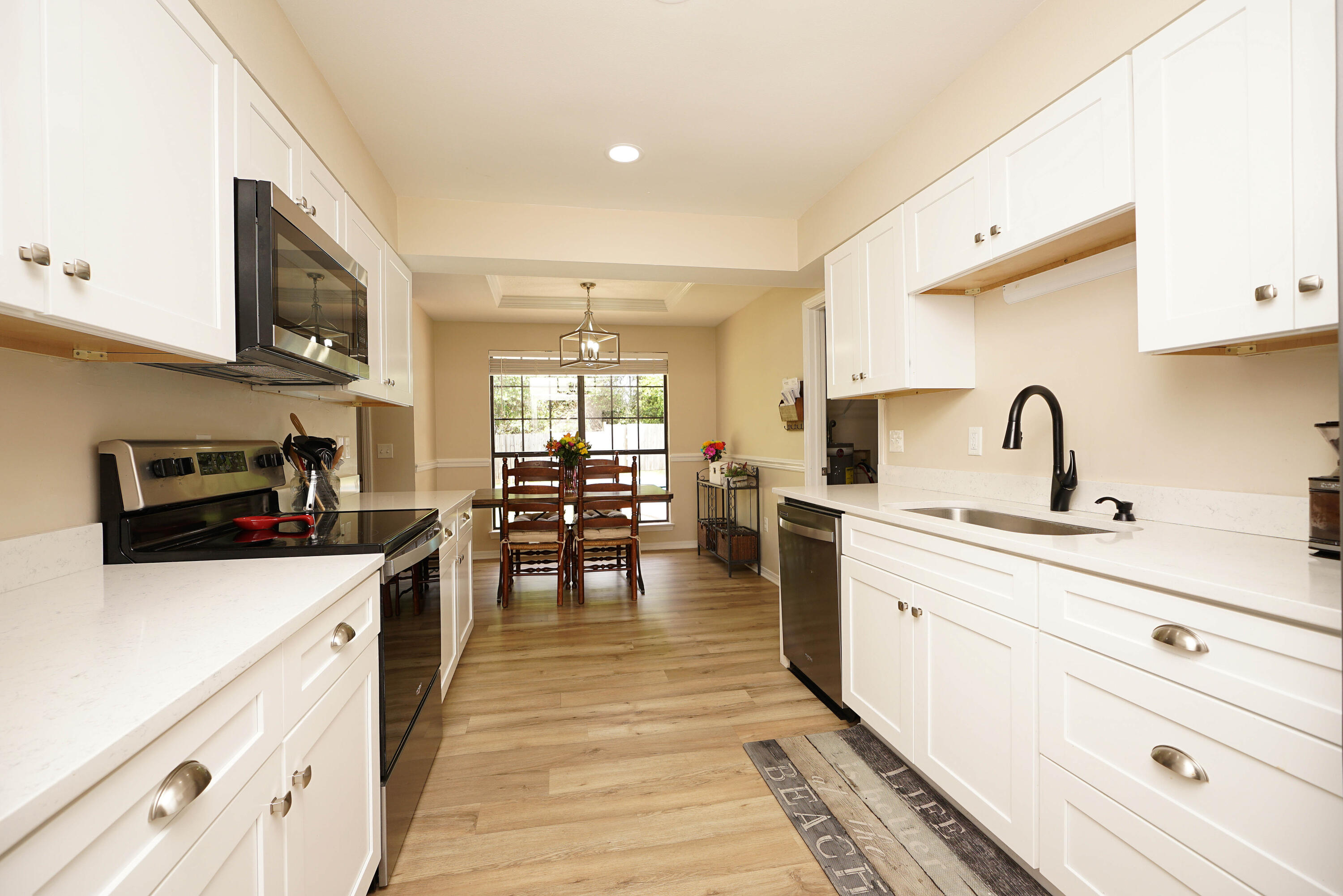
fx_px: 560
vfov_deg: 77.3
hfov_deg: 100.4
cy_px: 448
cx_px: 672
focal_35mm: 15
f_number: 4
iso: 100
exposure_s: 1/60
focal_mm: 10
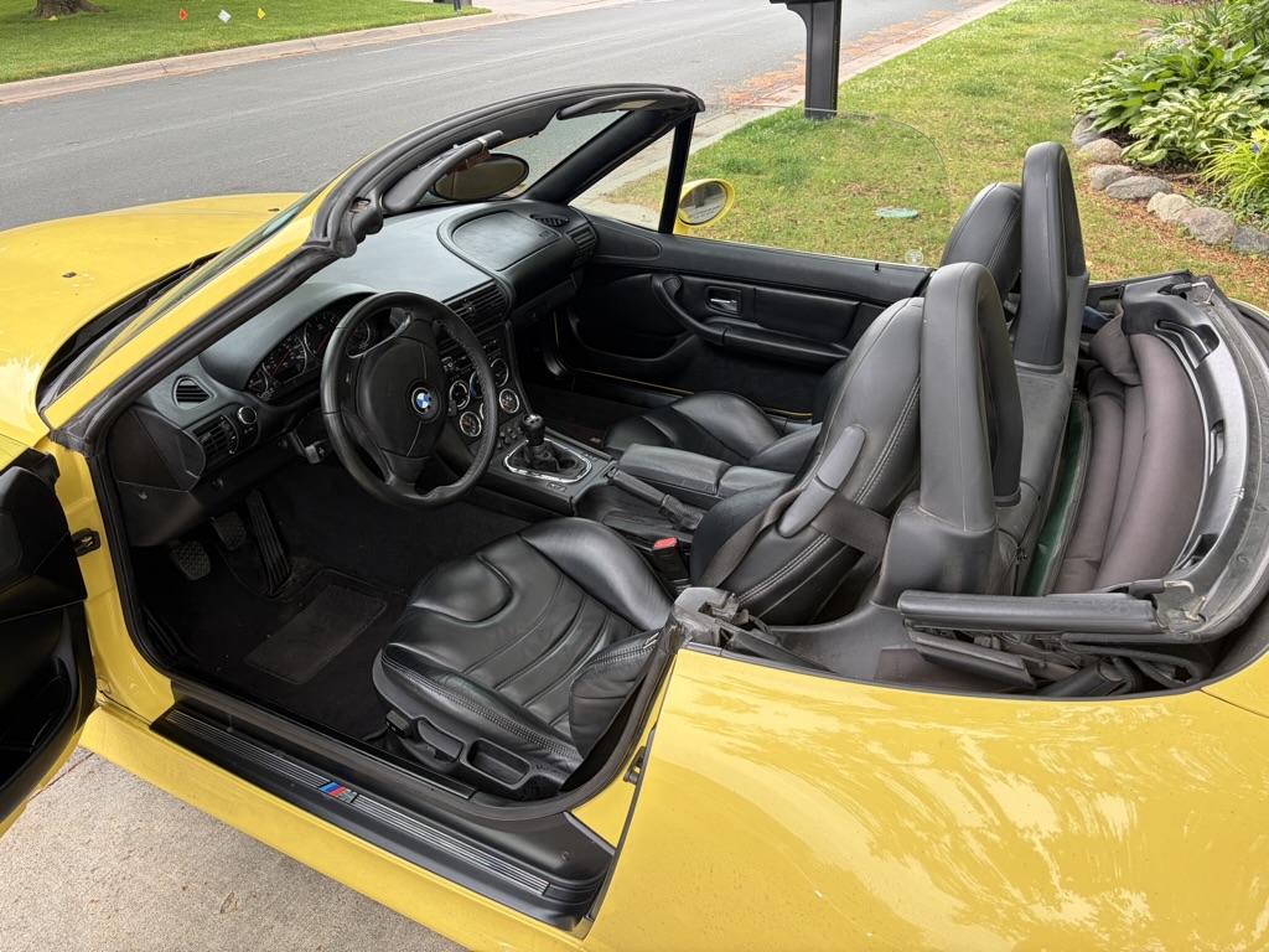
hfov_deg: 67.3
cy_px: 476
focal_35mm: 26
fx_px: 953
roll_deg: +2.5
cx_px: 634
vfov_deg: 53.1
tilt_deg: -30.0
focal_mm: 5.96
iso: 50
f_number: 1.6
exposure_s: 1/224
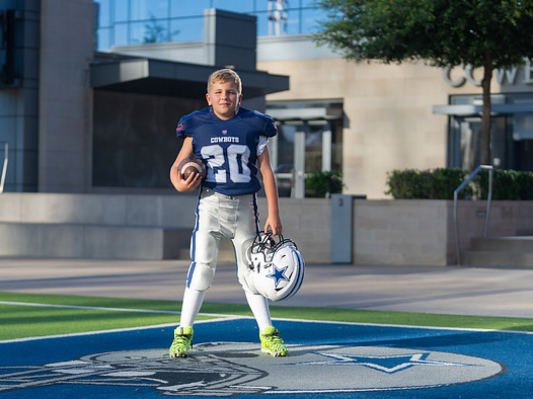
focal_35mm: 92
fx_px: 1416
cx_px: 241
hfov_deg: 21.3
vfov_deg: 16.0
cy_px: 217
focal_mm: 77
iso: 100
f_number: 2.8
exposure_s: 1/800
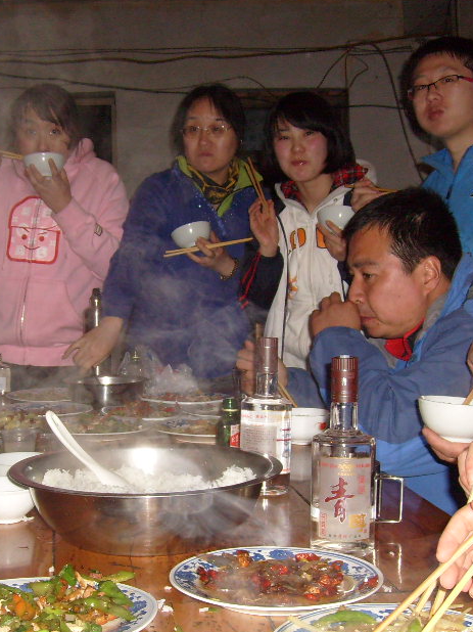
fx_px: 1057
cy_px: 353
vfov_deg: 33.2
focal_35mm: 58
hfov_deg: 25.1
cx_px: 150
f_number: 2.8
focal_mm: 5.8
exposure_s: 1/45
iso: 100
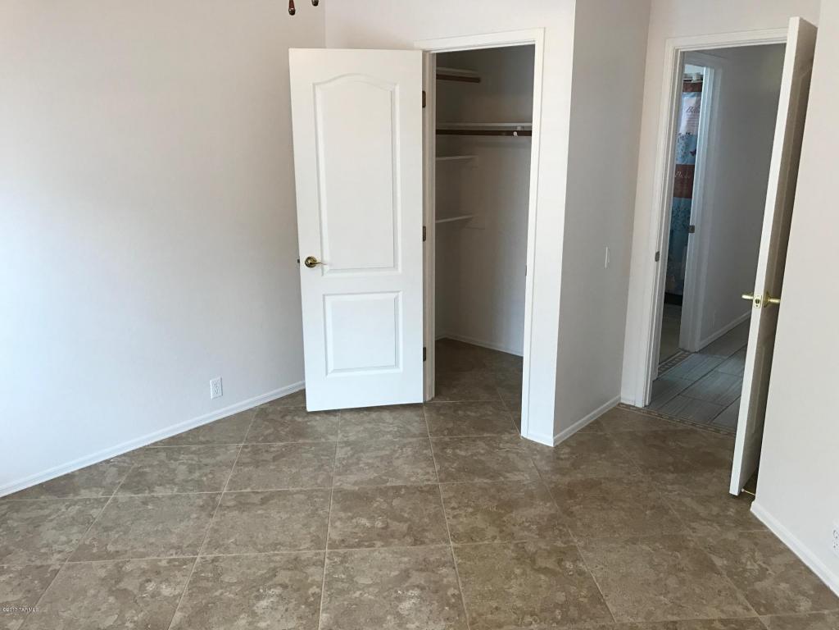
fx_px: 679
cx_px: 420
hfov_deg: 63.4
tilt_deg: -14.6
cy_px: 315
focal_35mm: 28
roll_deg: -0.4
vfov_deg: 49.7
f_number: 1.8
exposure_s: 1/30
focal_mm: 3.99
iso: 25
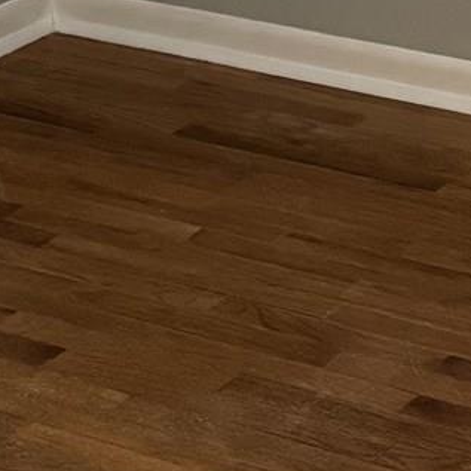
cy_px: -490
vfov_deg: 10.4
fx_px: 2371
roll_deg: +1.0
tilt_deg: -5.0
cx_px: 137
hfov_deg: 11.3
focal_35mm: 154
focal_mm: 6.76
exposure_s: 1/60
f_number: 1.78
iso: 800
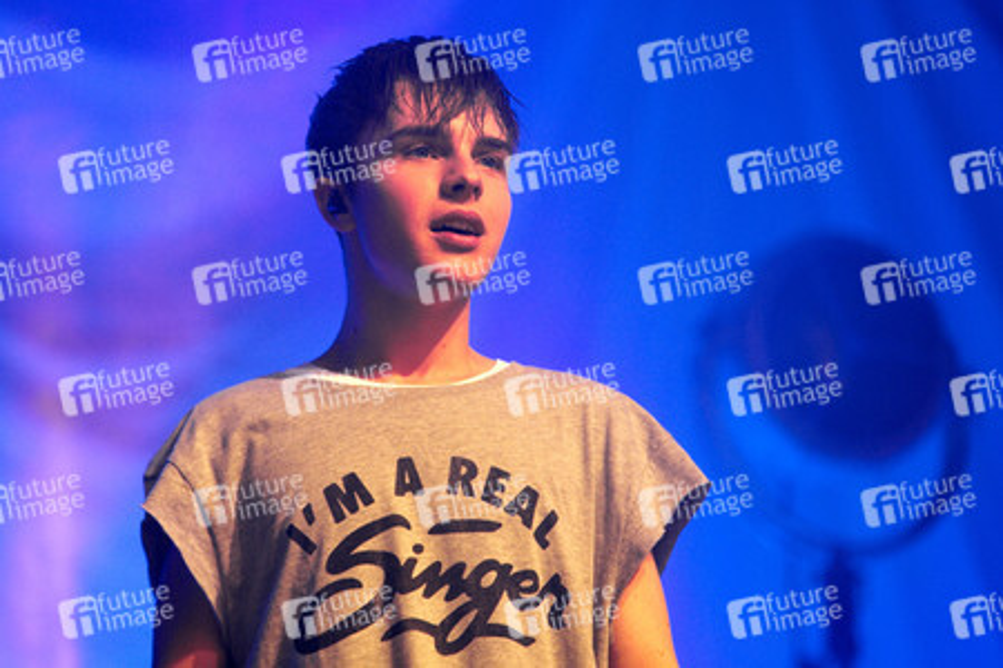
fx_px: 4457
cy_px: 334
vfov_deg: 8.6
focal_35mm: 160
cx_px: 502
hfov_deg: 12.8
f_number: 4
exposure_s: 1/200
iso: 3200
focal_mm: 160
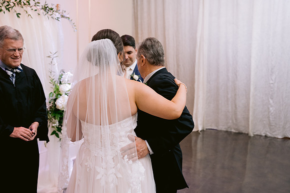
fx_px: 282
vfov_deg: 37.9
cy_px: 96
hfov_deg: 54.4
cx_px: 145
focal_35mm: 35
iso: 1600
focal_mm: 35
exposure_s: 1/160
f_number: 2.8
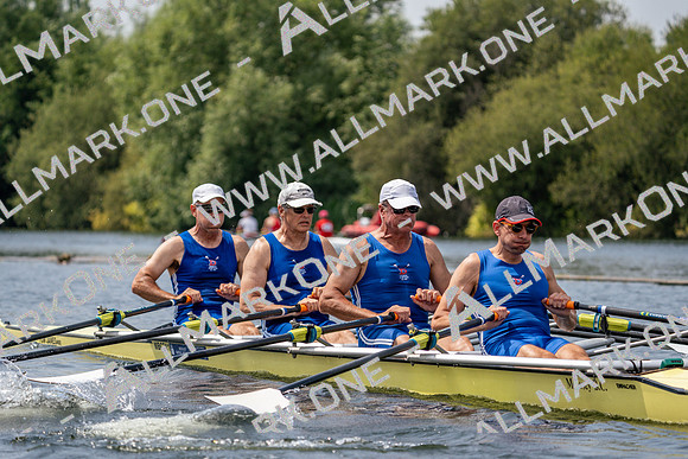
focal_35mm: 202
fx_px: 3861
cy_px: 230
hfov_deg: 10.2
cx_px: 344
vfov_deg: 6.8
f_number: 5.6
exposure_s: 1/1600
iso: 200
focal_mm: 202
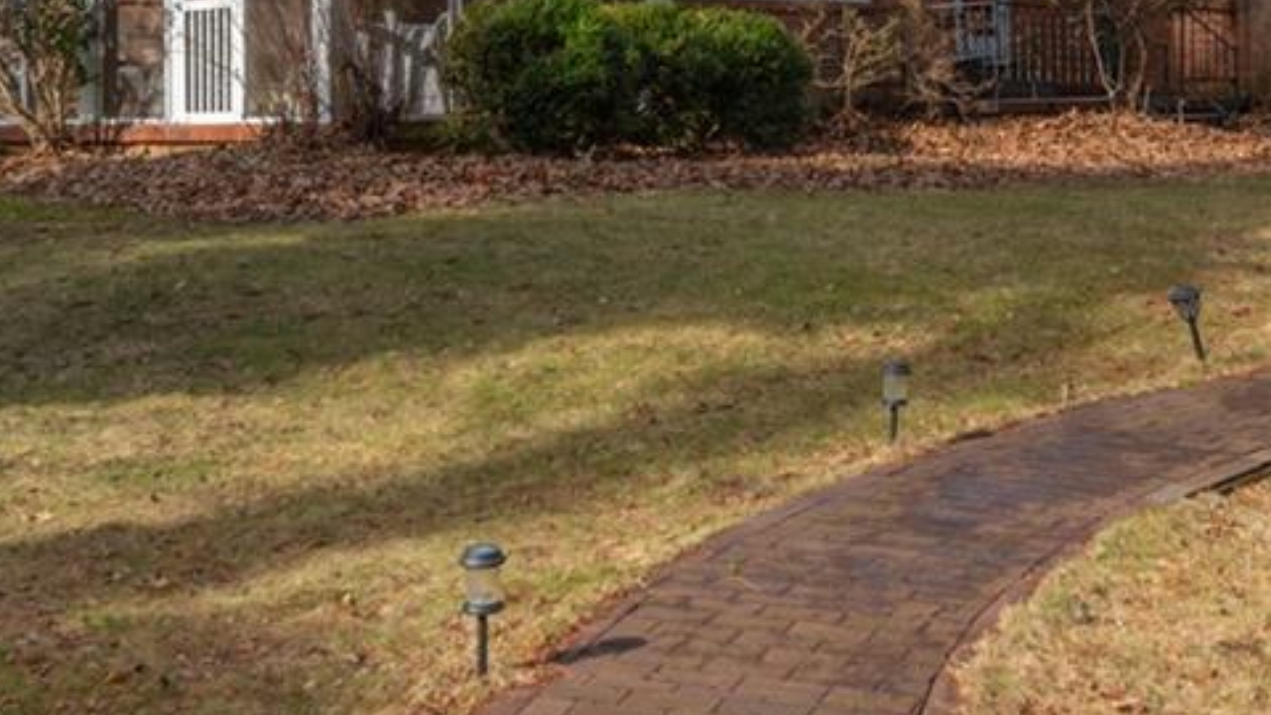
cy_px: -20
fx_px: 2258
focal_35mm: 67
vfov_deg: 17.5
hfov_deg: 31.1
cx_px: 871
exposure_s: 1/800
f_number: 7.1
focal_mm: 30
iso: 320
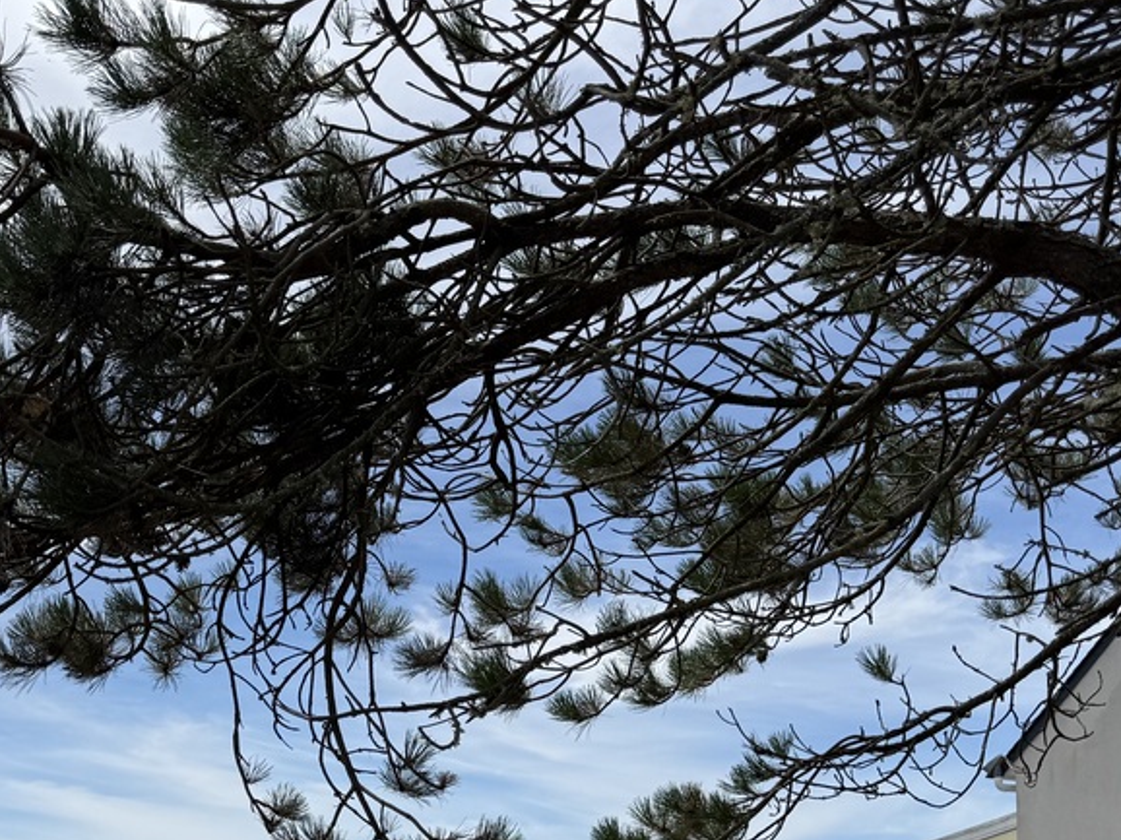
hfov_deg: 38.5
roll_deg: -1.1
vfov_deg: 28.5
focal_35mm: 48
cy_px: 826
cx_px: 263
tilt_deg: +5.3
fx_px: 1554
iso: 80
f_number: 1.78
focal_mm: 6.76
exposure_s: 1/6173
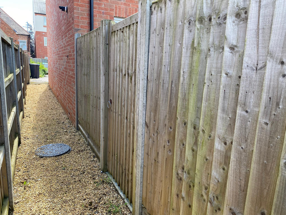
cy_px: 108
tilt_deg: -10.7
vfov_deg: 53.1
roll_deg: -2.4
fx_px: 215
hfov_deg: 67.3
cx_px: 143
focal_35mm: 26
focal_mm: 4.25
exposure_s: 1/249
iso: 32
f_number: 1.8
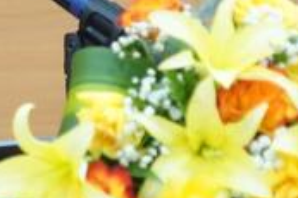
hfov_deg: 3.3
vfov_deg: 2.2
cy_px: -29
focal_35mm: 625
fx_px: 5169
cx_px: -158
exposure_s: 1/25
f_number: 6.3
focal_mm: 150
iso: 2000
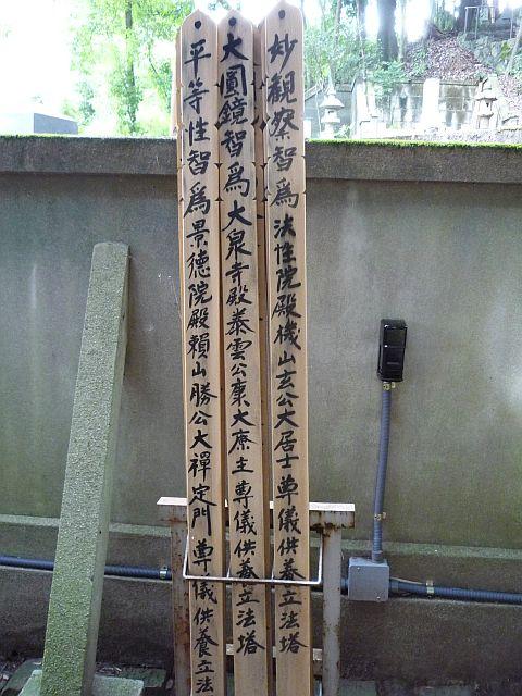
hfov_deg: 46.8
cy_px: 348
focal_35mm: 30
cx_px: 261
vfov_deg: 60.0
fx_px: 603
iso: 400
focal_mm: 5.2
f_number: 3.3
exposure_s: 1/20
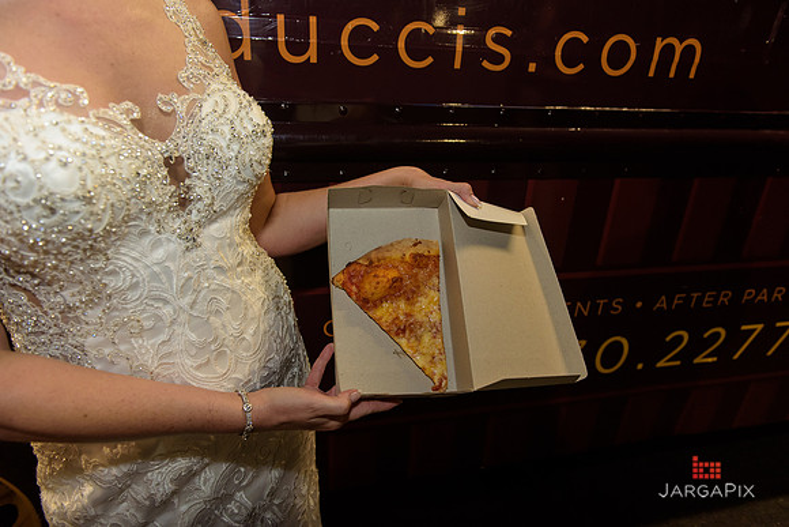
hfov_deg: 73.7
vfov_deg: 53.2
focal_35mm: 24
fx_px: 526
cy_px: 264
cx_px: 394
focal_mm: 24
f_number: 3.2
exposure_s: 1/125
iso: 1600
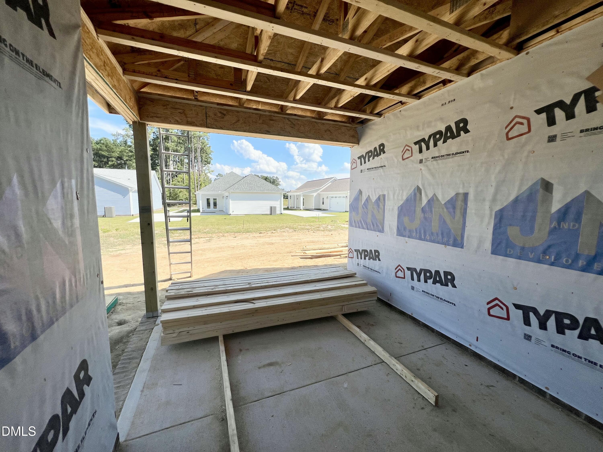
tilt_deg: -6.8
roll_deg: -0.2
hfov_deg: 106.2
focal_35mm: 13
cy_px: 226
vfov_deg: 89.9
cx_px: 302
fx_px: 226
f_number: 1.8
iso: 32
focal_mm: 1.57
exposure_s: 1/1393
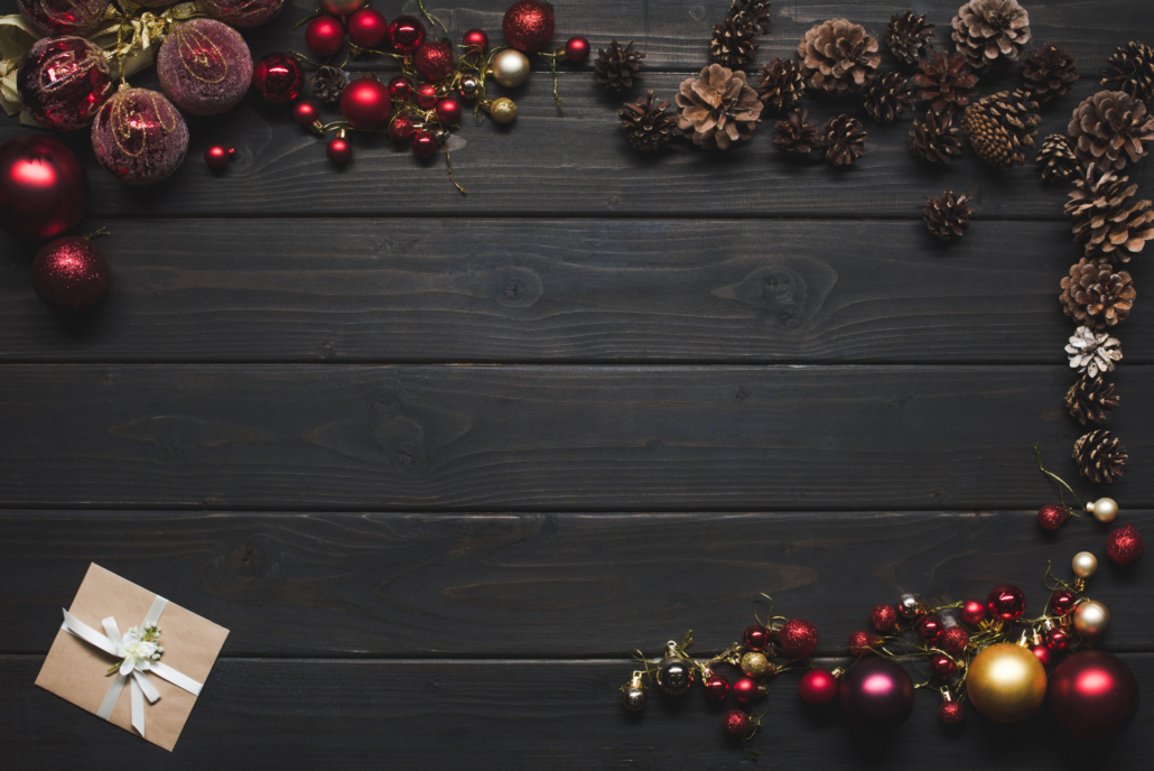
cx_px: 577
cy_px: 386
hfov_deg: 39.6
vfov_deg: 27.0
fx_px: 1604
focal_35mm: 50
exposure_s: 1/200
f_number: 8
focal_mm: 50
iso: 100
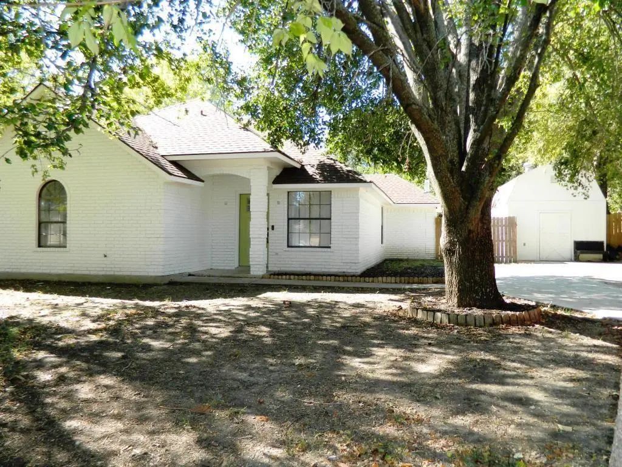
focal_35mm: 25
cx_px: 311
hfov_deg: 69.4
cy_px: 234
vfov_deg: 54.9
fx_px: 449
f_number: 3.1
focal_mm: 4.5
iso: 110
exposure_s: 1/160
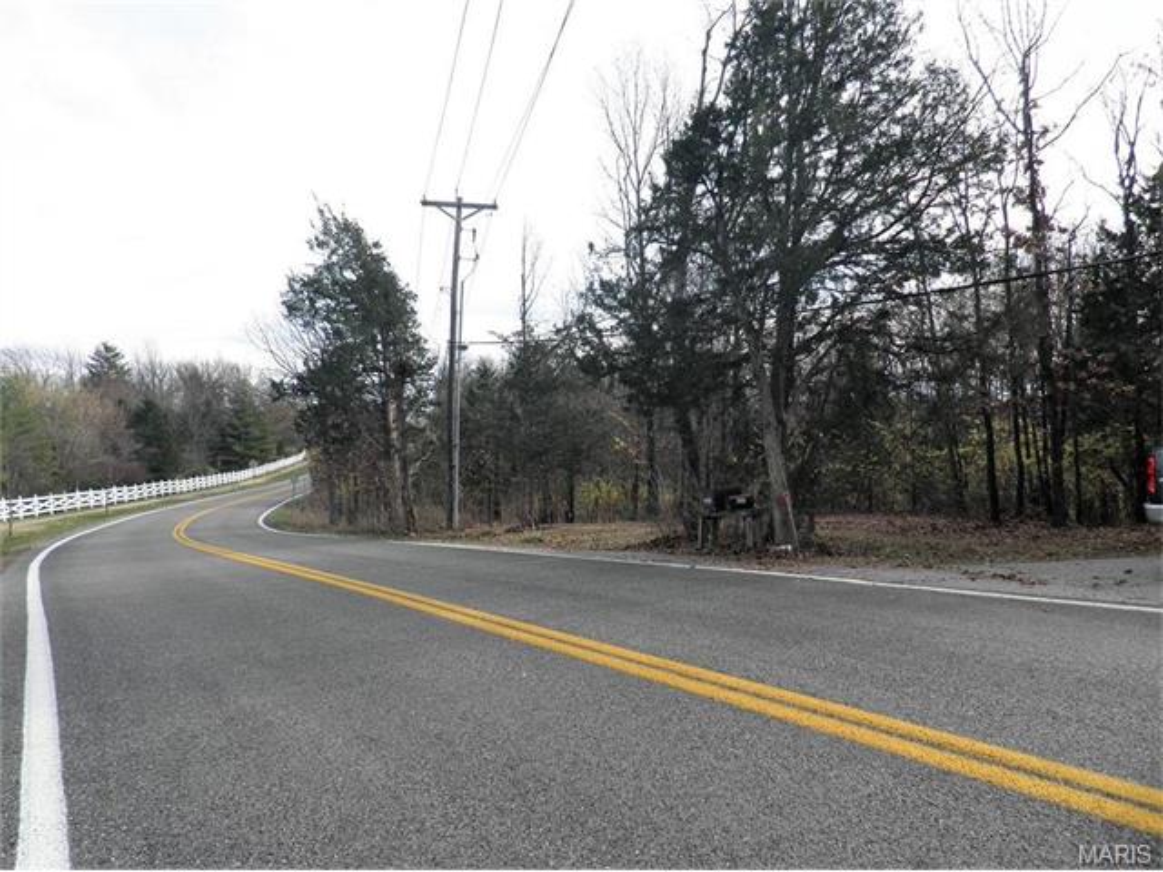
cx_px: 582
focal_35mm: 24
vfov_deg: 56.8
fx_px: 806
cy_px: 436
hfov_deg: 71.6
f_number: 8.3
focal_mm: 4.3
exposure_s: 1/60
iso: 64
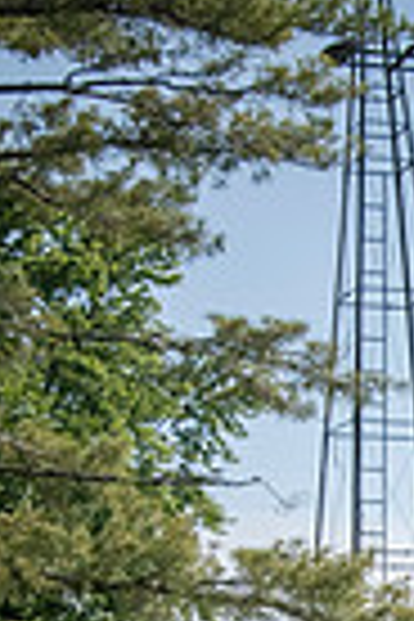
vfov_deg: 13.2
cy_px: 824
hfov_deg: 8.9
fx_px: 2587
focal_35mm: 150
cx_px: 670
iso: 500
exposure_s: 1/640
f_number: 14
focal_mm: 46
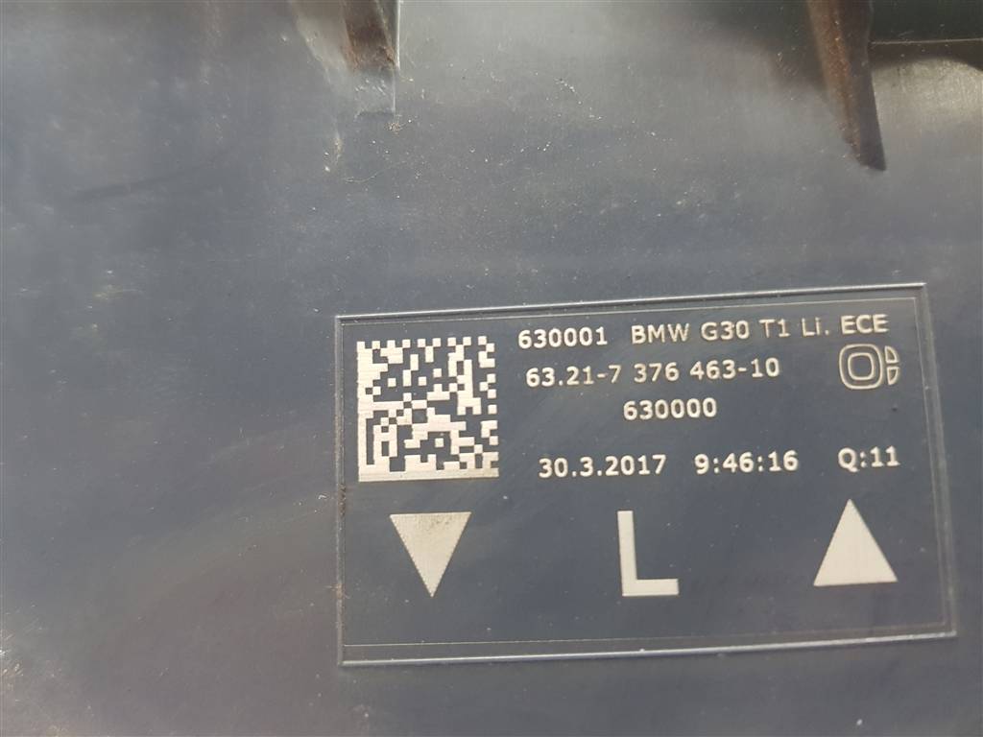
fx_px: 738
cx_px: 492
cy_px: 368
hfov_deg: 67.3
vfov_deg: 53.1
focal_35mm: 26
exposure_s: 1/50
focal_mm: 4.2
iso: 320
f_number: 1.7
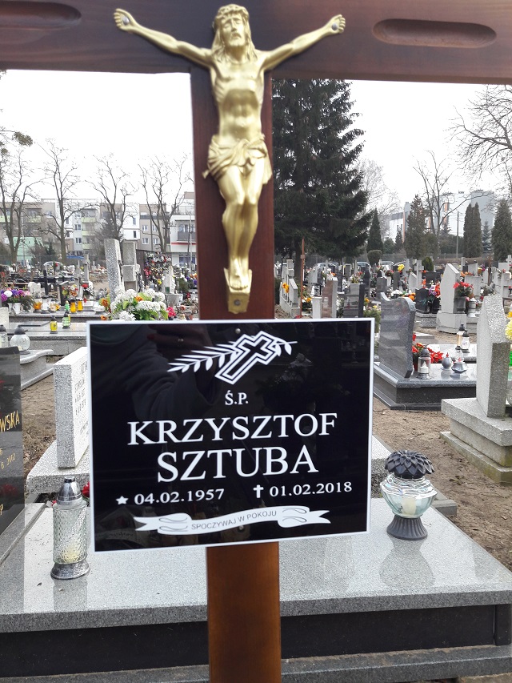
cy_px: 342
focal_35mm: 28
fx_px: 552
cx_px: 256
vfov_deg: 63.4
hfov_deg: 49.8
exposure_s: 1/157
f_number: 1.9
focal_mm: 3.7
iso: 40
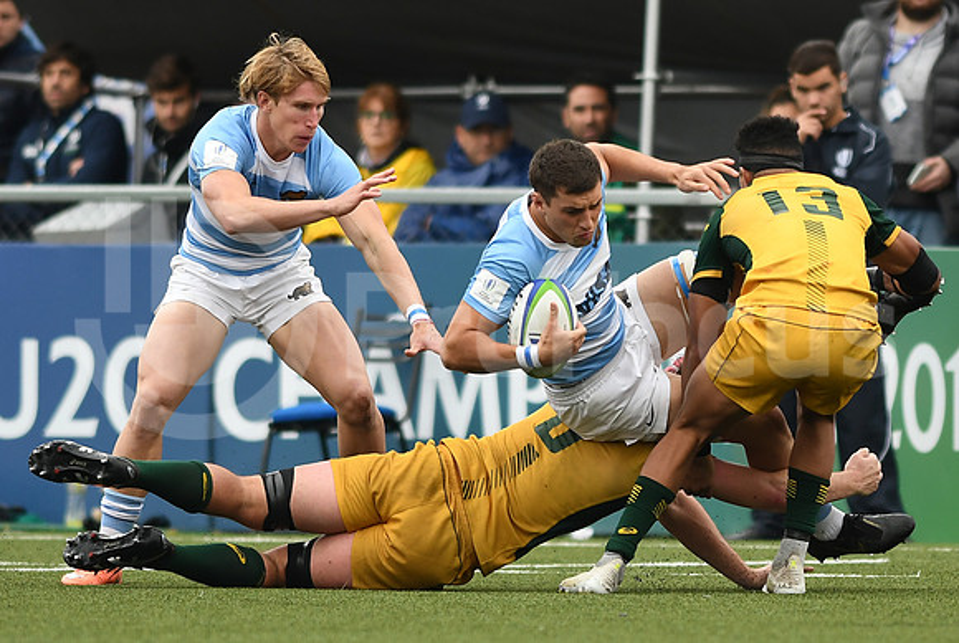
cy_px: 322
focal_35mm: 450
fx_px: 12009
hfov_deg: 4.6
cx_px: 480
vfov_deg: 3.1
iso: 500
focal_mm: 300
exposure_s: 1/1000
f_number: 2.8
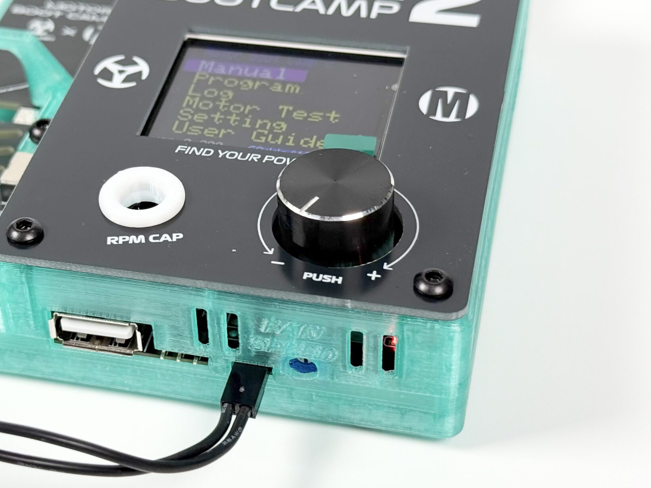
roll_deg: +3.5
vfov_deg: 19.6
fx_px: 1411
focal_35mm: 75
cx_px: 197
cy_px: 224
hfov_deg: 25.8
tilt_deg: -40.1
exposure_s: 1/366
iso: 100
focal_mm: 6.76
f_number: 1.78
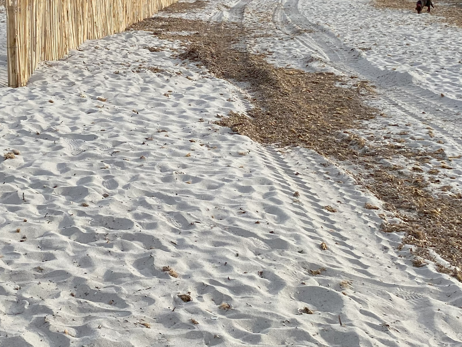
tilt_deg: -10.7
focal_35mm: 65
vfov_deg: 22.4
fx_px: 868
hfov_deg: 29.8
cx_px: 203
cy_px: 91
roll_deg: +1.5
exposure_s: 1/2315
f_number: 1.8
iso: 32
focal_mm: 4.25
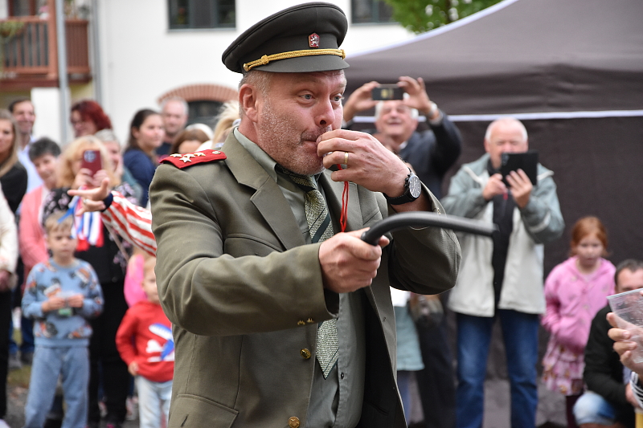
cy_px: 214
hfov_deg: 14.0
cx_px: 322
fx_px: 2625
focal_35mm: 147
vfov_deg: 9.3
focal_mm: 98
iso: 1600
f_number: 5.6
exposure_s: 1/500
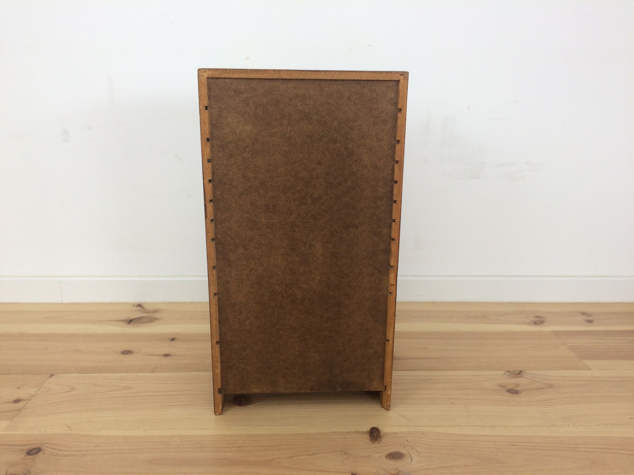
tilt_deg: -16.7
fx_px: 531
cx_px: 317
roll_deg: -1.2
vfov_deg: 48.2
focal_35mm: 29
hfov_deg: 61.7
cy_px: 238
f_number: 2.2
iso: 40
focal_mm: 4.15
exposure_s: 1/50
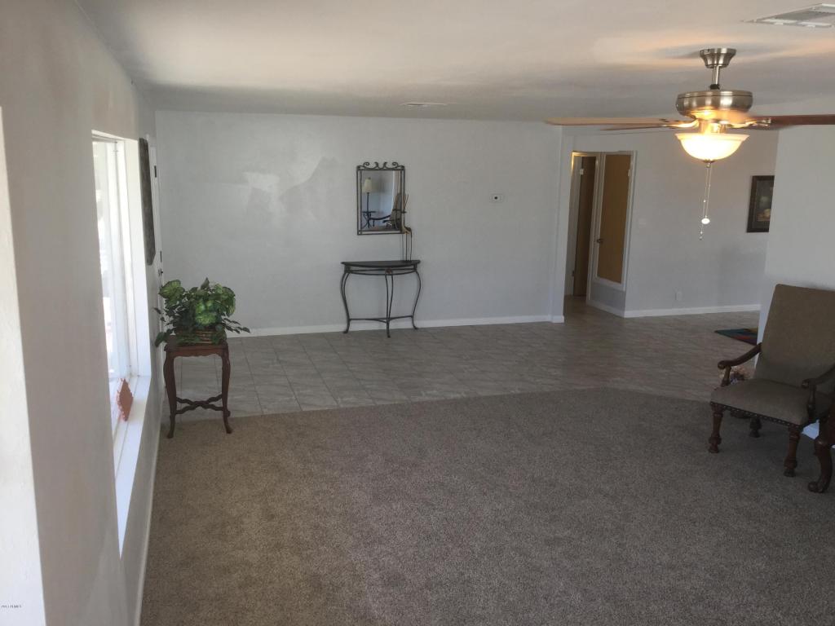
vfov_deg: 45.4
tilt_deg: -12.2
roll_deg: -1.5
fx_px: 748
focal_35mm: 31
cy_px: 313
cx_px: 418
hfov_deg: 58.4
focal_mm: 3.3
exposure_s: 1/120
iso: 40
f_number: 2.4
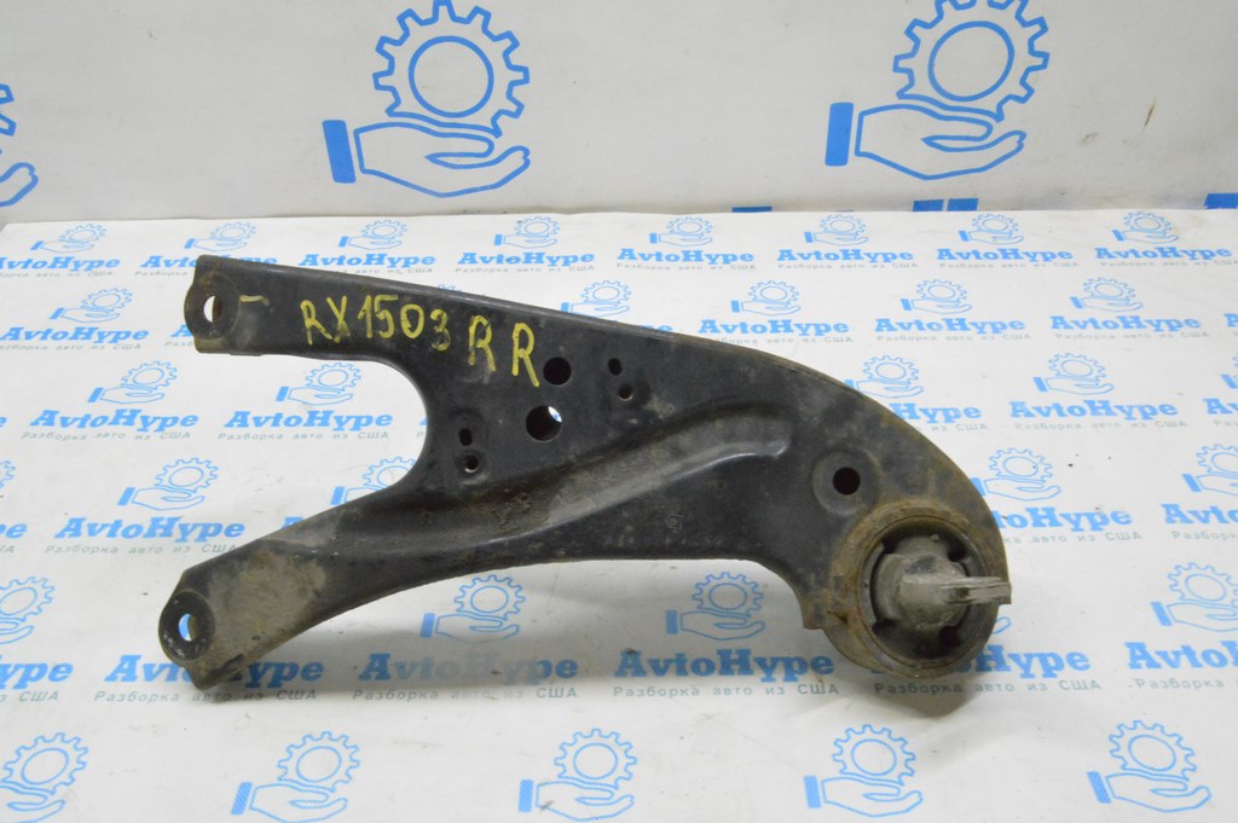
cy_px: 412
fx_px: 1134
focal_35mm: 33
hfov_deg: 57.3
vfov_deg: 39.9
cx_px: 619
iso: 6400
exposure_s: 1/15
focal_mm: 22
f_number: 20
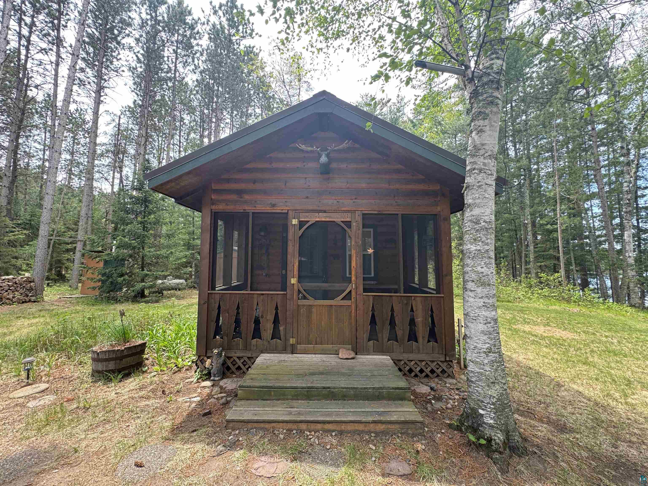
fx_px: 262
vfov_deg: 85.7
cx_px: 324
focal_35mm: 14
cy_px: 243
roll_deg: -0.9
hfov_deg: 102.1
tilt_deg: +5.2
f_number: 2.2
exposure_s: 1/99
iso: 50
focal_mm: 2.22
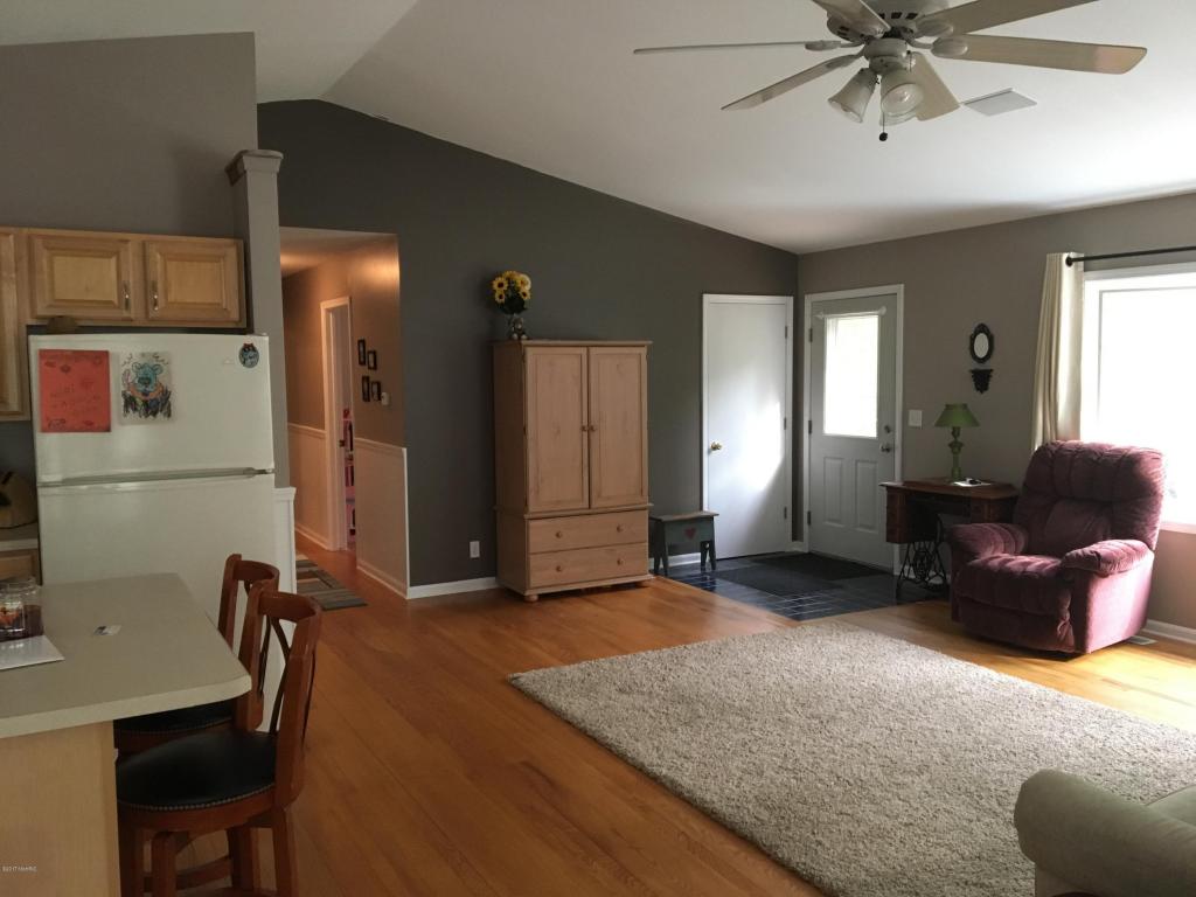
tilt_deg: -5.8
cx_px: 598
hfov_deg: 61.7
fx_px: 1002
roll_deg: +0.1
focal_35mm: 29
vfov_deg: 48.2
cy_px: 448
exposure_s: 1/30
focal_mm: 4.15
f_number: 2.2
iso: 160
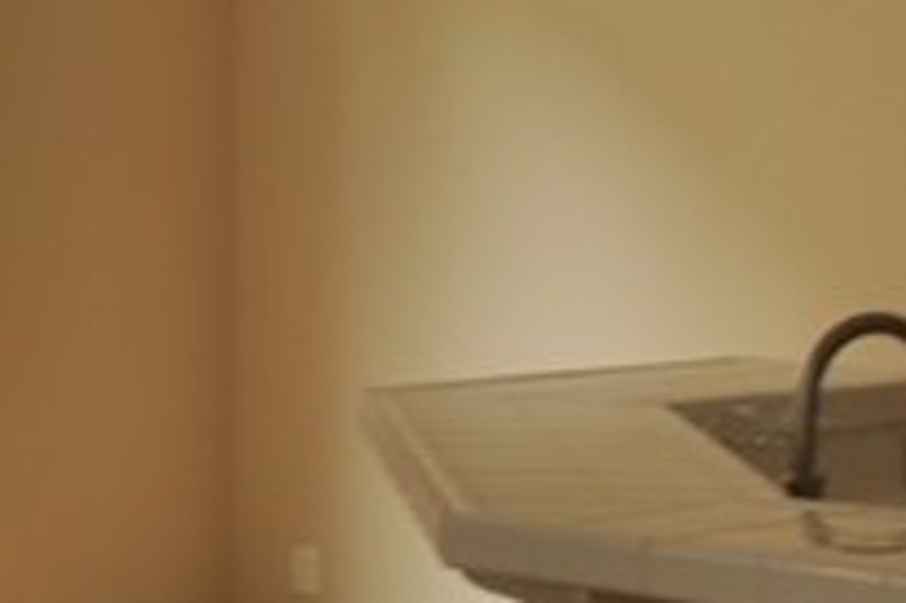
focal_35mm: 164
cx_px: -611
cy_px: 88
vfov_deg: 8.3
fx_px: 4124
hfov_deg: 11.8
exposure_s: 1/15
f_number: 8
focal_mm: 22
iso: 200
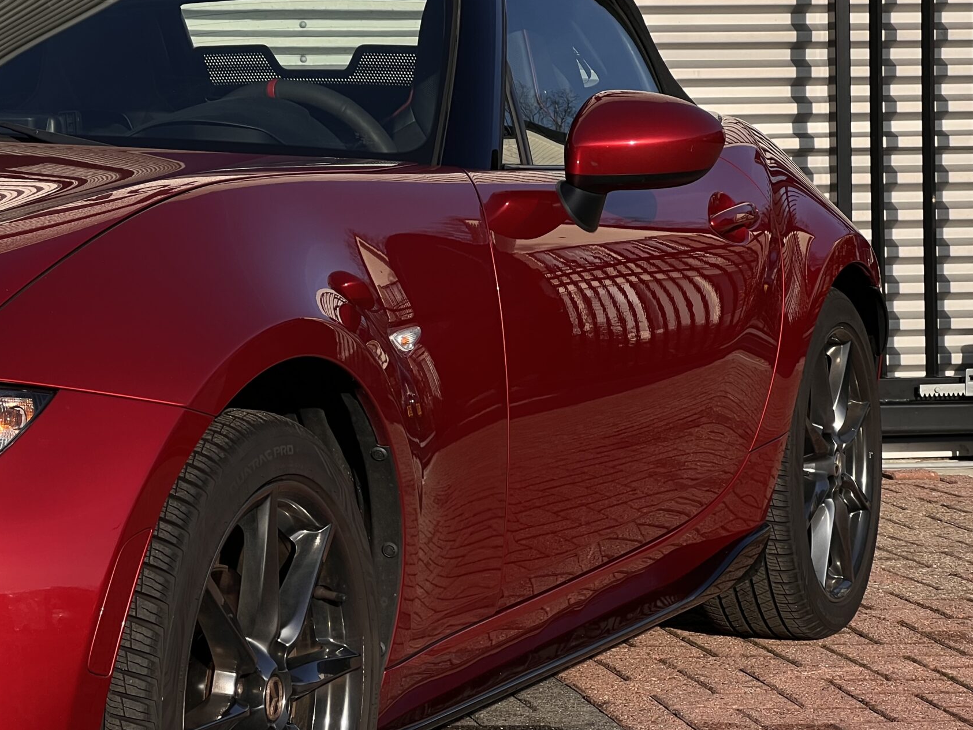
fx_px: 3289
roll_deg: +1.5
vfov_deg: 12.7
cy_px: 371
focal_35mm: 117
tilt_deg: -3.6
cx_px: 279
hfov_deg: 16.8
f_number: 2.8
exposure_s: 1/513
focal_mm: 9
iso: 32
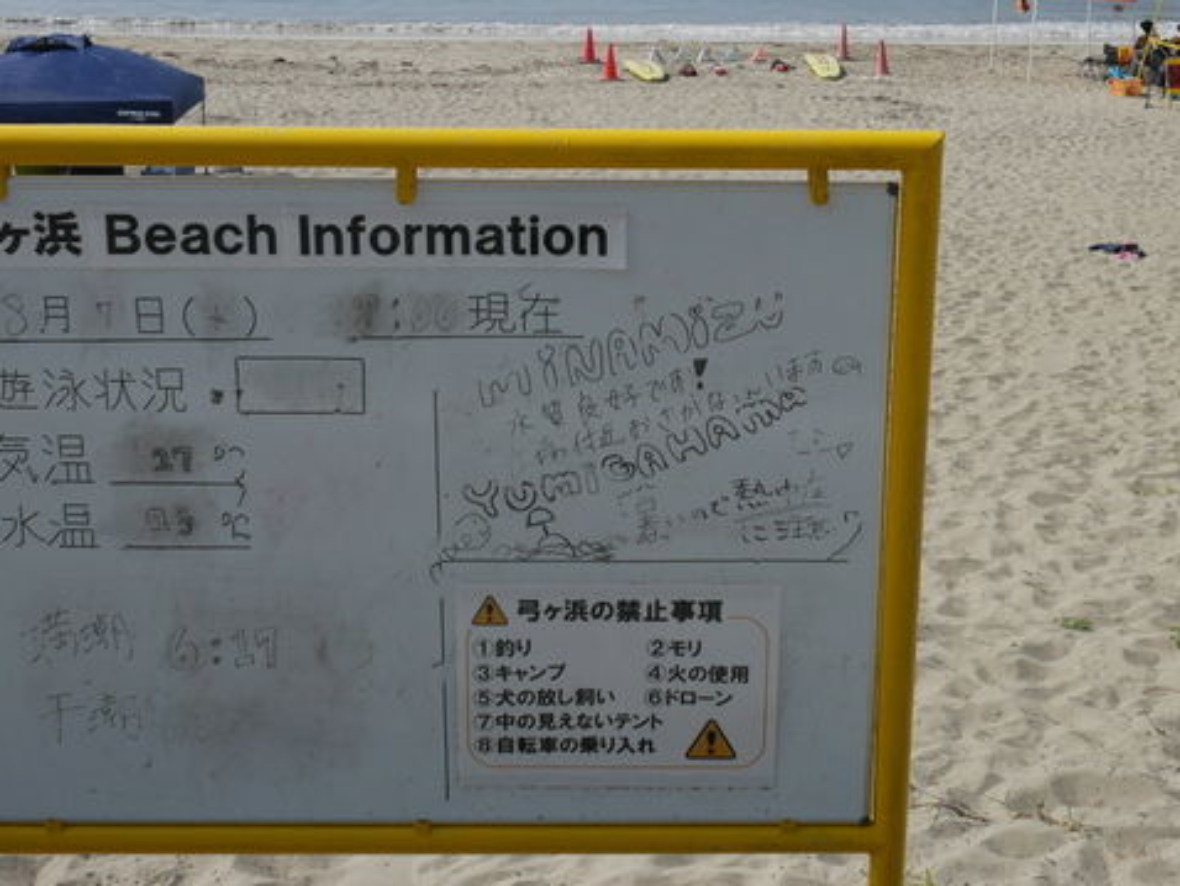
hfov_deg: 33.1
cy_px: 180
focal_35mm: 58
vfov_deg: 24.8
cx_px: 688
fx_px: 1978
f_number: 5.6
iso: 200
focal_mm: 17
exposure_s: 1/2000
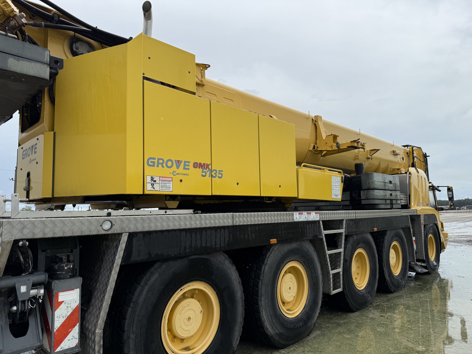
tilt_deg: +5.4
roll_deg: +1.2
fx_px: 327
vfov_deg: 56.8
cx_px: 236
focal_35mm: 24
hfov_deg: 71.6
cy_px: 177
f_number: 1.78
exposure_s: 1/6711
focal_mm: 6.76
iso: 80
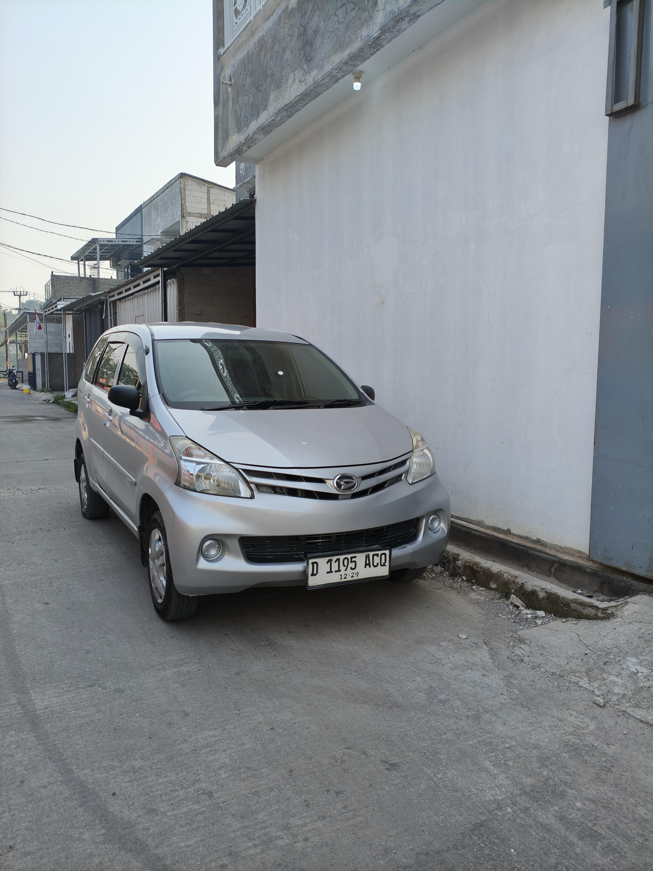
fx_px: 654
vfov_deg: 67.3
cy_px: 436
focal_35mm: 26
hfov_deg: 53.1
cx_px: 326
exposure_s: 1/640
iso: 80
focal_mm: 4.94
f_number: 1.5
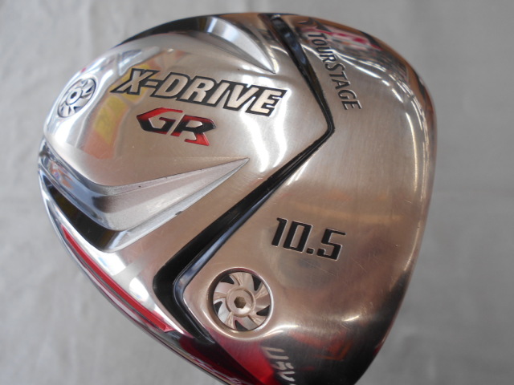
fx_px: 445
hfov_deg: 60.0
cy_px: 192
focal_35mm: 30
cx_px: 257
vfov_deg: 46.8
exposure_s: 1/50
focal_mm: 5.1
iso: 80
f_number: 3.4
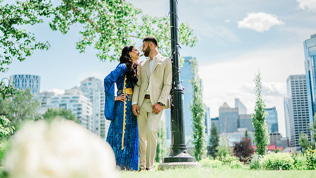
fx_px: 335
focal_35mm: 40
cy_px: 110
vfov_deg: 29.6
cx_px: 147
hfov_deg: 50.4
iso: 125
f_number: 1.2
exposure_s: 1/3200
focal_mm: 35
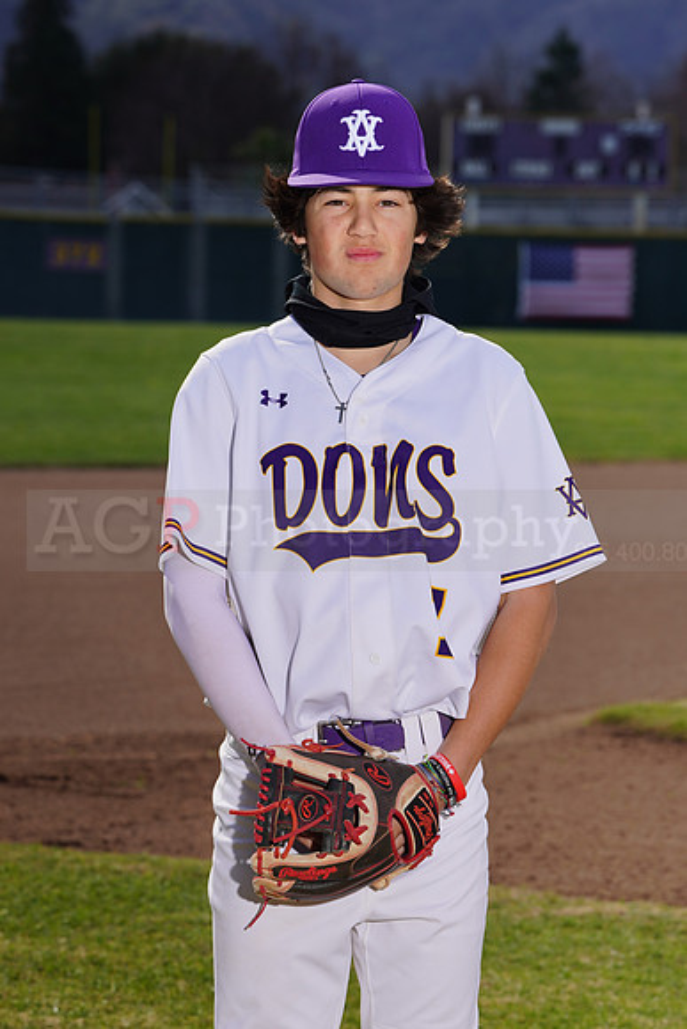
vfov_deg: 11.0
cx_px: 344
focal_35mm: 187
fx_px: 5349
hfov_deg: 7.3
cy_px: 514
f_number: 10
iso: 100
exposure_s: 1/250
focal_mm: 187
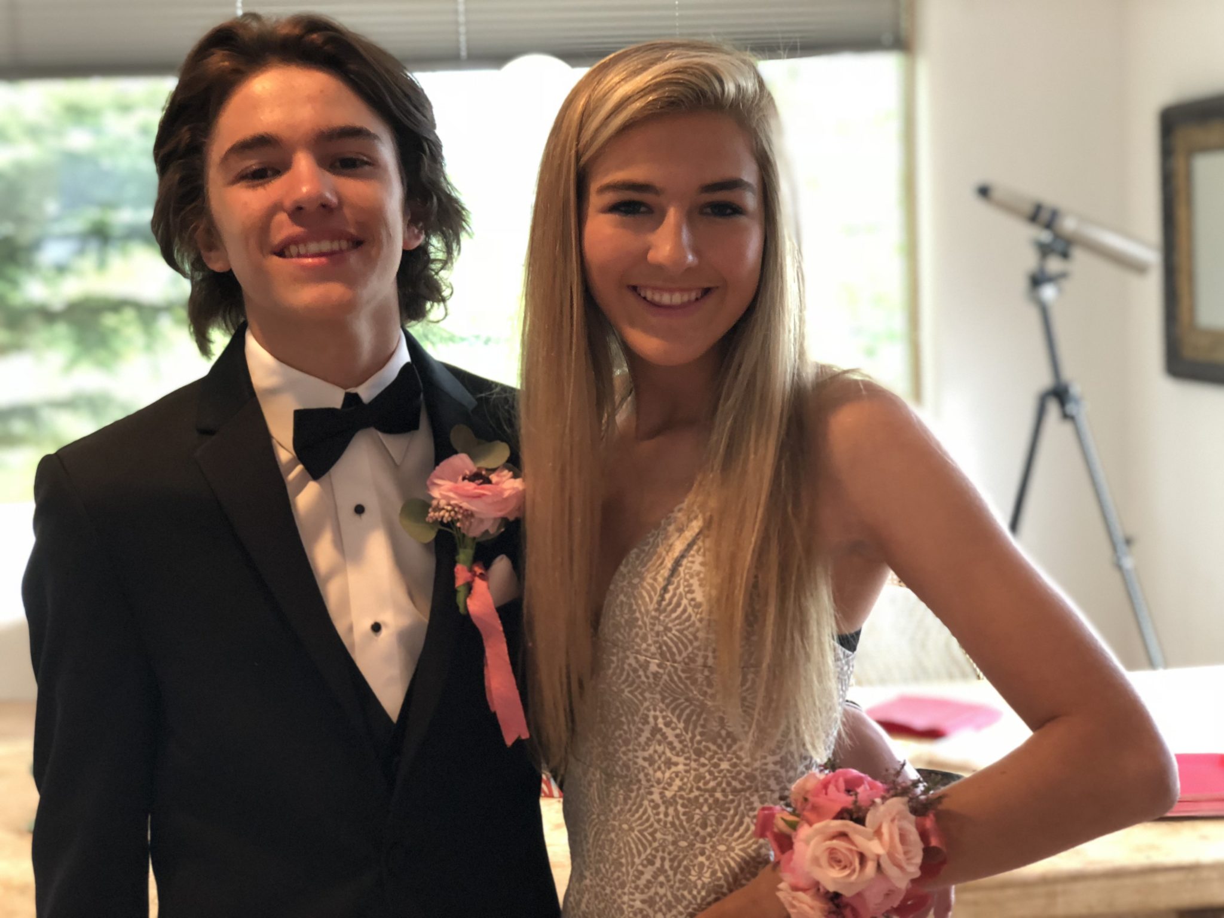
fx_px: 1839
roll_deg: +2.7
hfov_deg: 36.8
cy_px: 459
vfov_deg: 28.0
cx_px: 612
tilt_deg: -7.3
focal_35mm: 52
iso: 125
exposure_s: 1/24
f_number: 2.4
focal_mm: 6
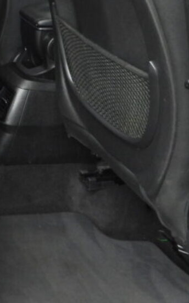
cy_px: 5
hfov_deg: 14.7
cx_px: -184
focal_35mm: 74
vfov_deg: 26.5
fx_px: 610
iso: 280
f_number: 2.8
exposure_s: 1/30
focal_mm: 4.3
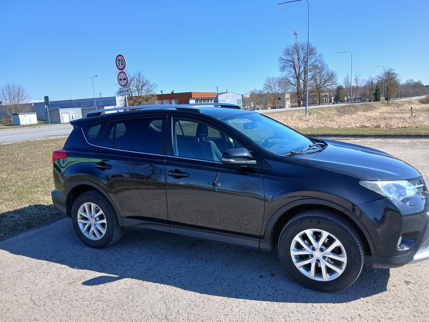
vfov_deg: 51.4
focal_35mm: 27
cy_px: 165
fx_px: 335
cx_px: 221
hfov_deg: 65.3
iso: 20
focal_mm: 3.98
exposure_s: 1/333
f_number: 1.8
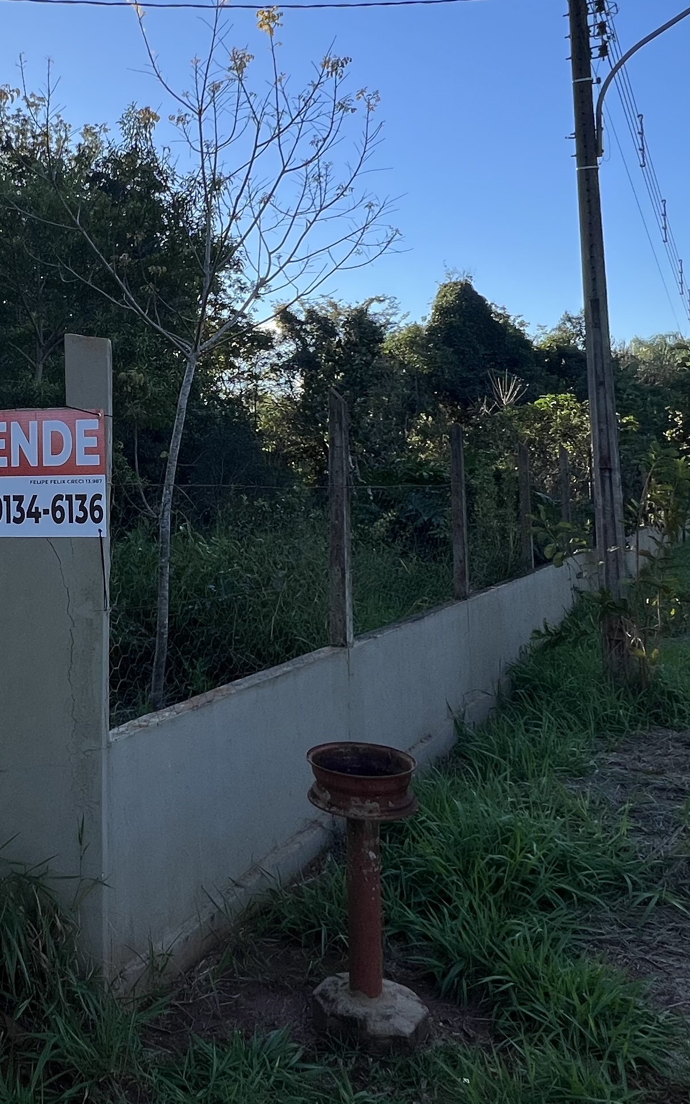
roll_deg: +1.7
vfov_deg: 63.5
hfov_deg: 39.4
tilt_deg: +2.2
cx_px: 45
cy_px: 395
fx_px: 873
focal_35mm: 29
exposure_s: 1/652
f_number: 1.8
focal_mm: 1.57
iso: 32
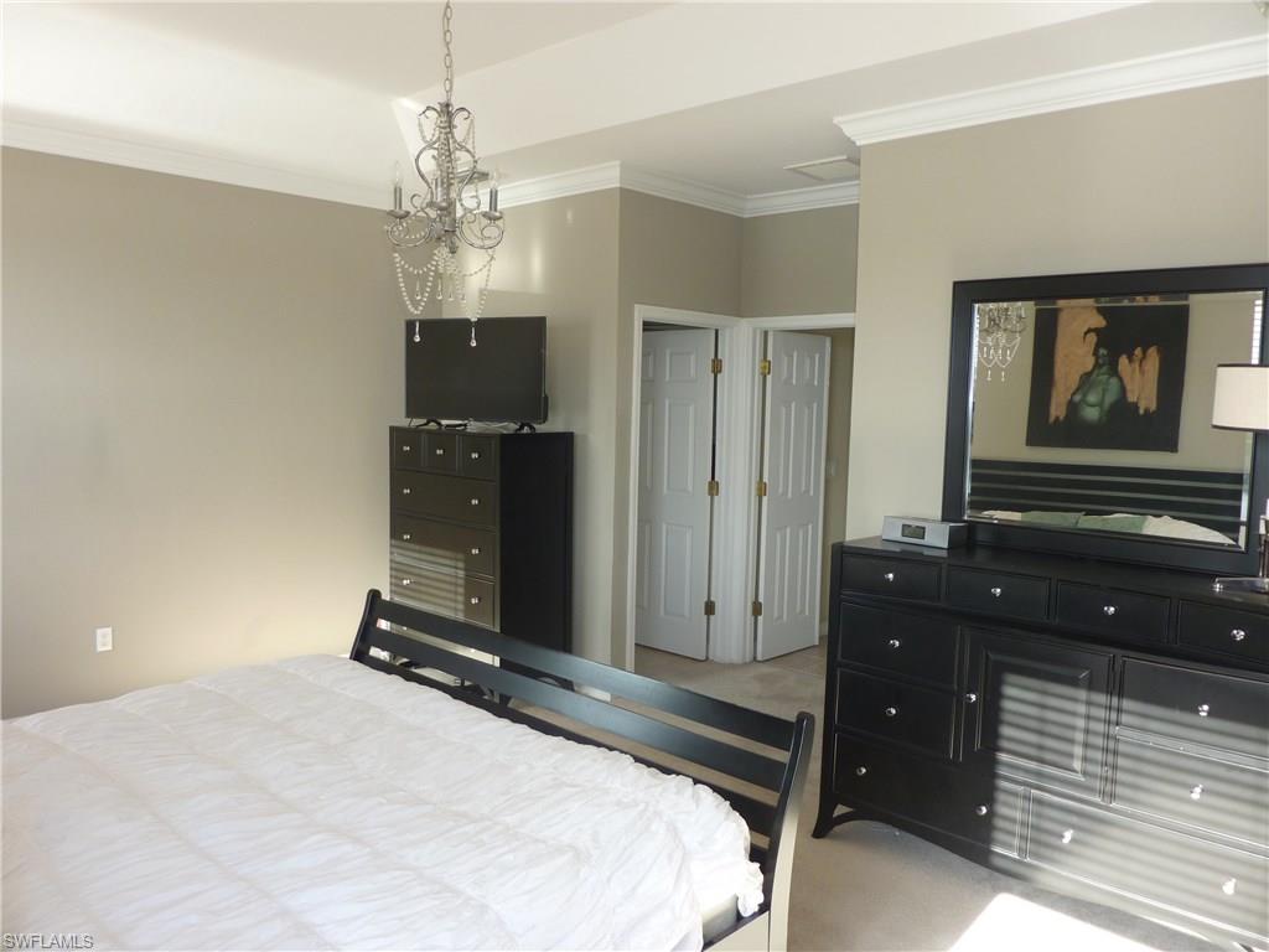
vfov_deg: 54.9
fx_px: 916
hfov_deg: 69.4
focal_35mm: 25
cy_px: 476
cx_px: 634
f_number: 3.3
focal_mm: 4.1
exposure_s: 1/30
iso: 80
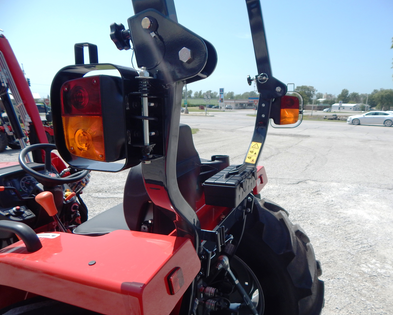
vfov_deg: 60.9
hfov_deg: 72.5
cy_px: 158
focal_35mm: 23
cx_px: 206
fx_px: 268
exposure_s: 1/400
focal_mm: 4
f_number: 6
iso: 125
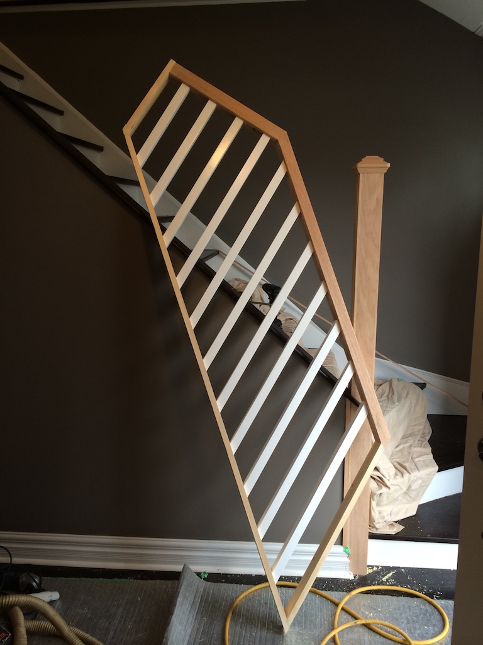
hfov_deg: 46.8
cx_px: 242
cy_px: 322
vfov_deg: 60.0
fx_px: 558
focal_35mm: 30
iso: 80
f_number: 2.2
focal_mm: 4.12
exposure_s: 1/30
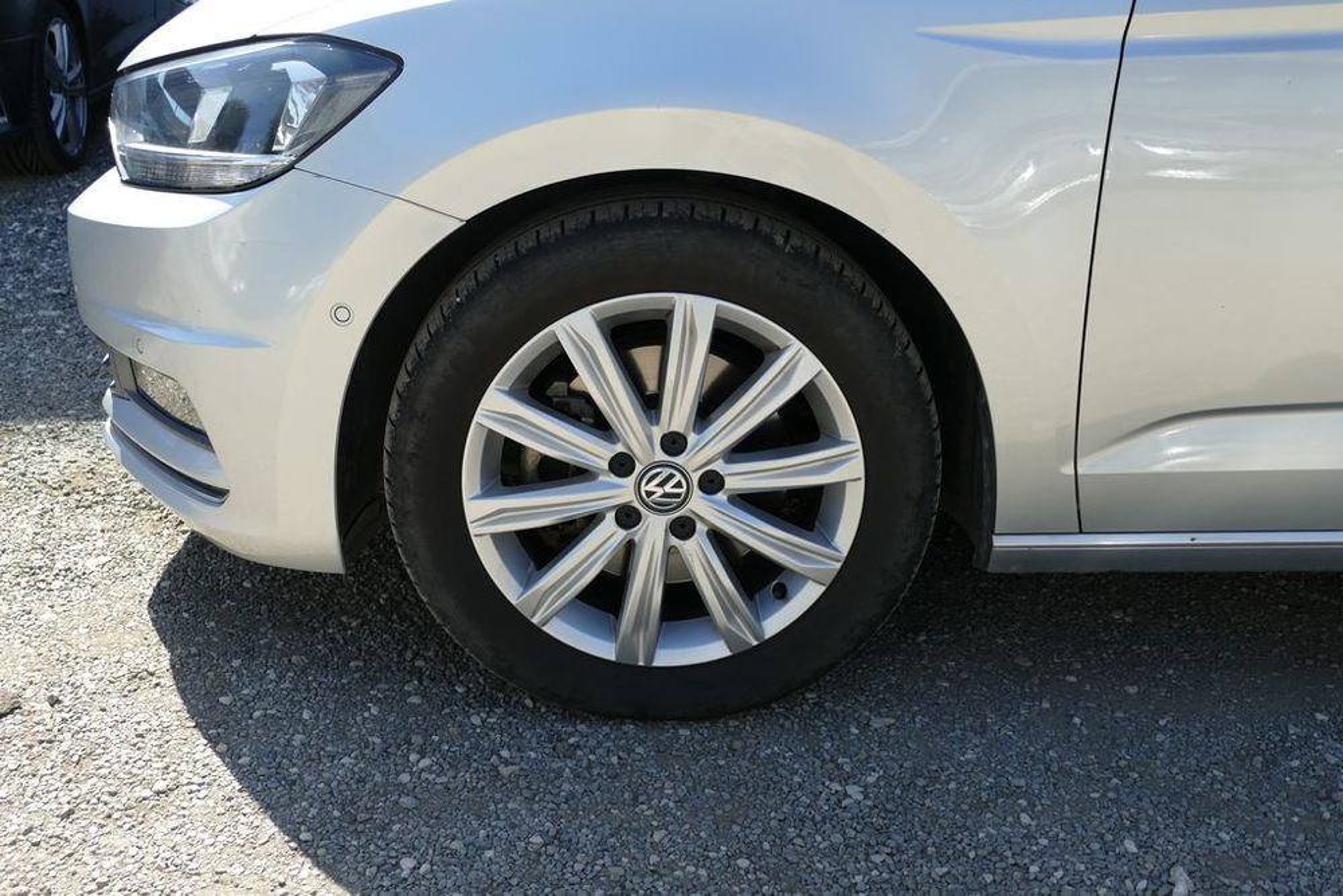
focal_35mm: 39
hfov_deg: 49.5
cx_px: 672
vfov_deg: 34.2
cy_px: 448
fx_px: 1455
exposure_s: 1/640
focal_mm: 14.24
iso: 125
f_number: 3.1
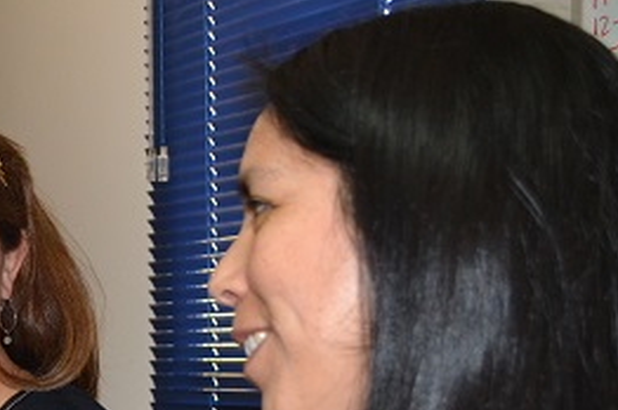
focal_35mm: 82
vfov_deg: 16.3
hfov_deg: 22.6
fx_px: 1406
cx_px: -142
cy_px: 392
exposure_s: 1/60
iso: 1100
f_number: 4
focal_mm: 22
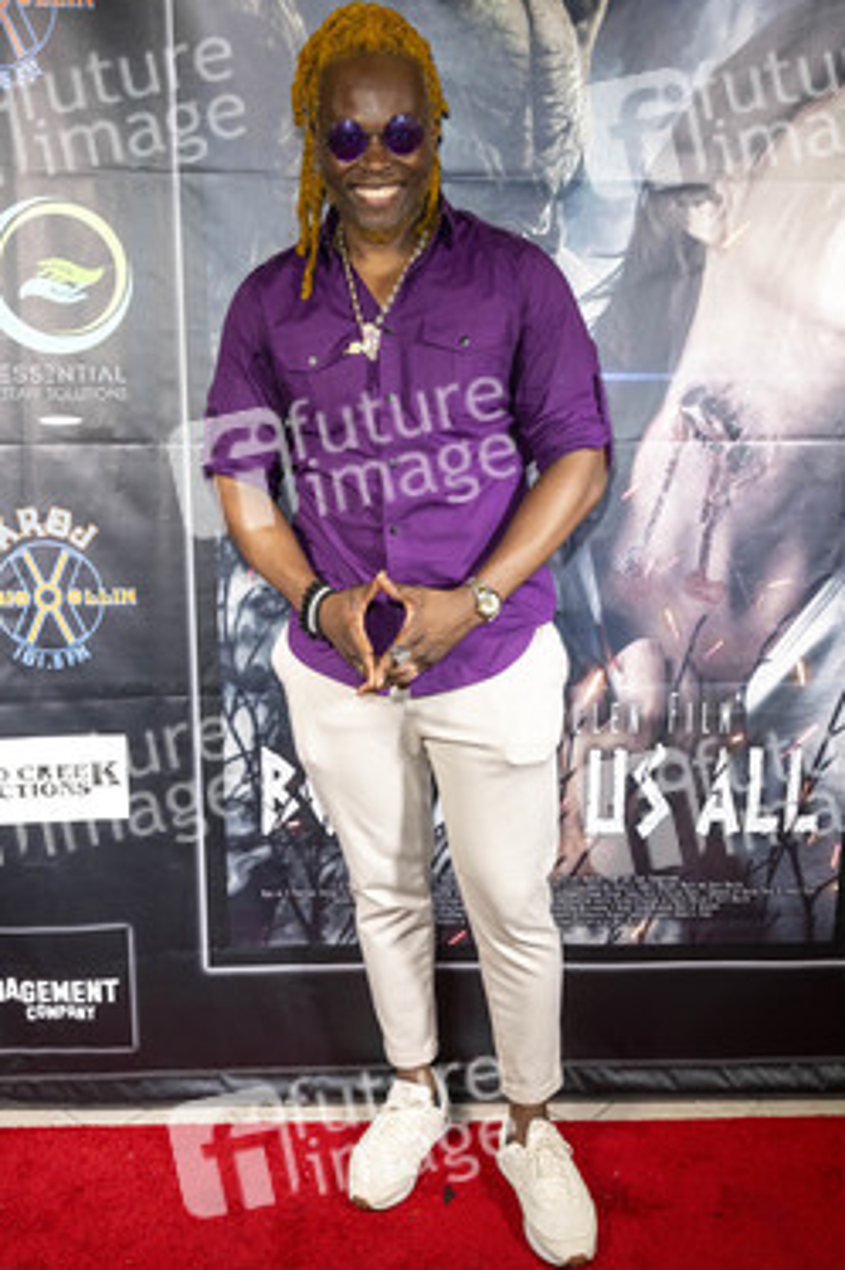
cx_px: 441
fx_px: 1092
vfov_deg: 60.3
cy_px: 628
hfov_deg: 42.3
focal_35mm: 31
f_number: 5.6
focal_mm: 29
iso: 800
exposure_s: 1/200
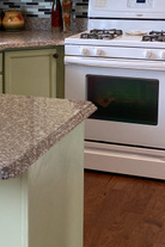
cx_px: -61
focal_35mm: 90
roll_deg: +0.2
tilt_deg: -8.4
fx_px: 619
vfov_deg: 22.3
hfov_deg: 14.4
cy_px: 48
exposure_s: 1/60
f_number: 1.8
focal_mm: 3.99
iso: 64
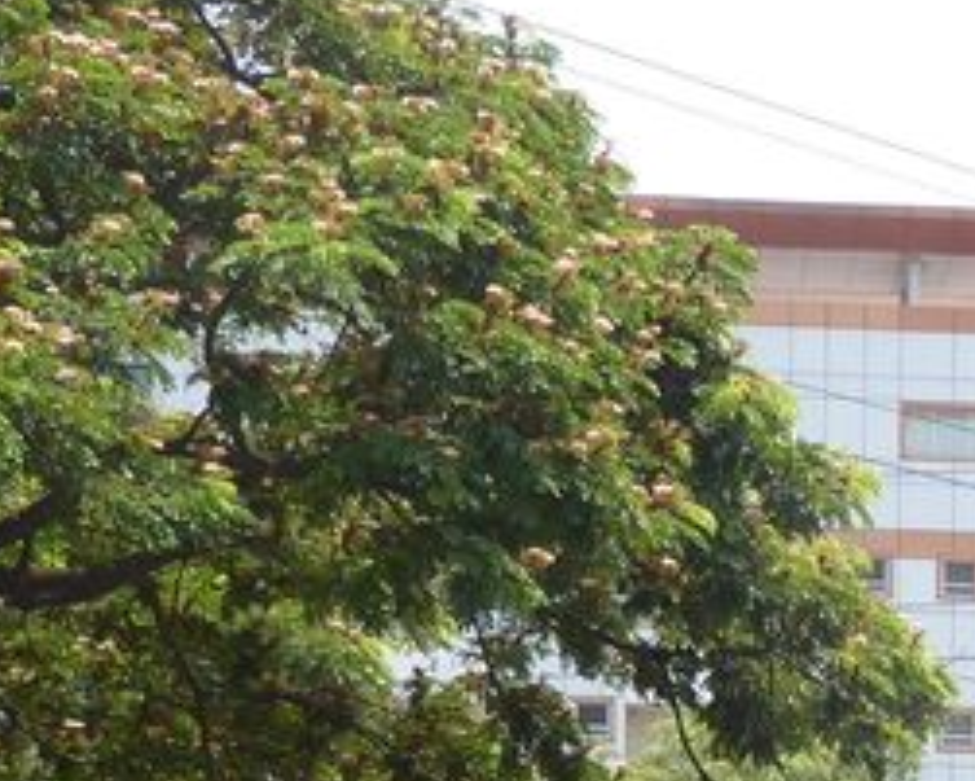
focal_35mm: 165
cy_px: 1111
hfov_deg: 11.5
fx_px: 4763
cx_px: 1107
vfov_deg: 9.2
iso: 80
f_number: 4.1
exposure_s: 1/250
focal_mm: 9
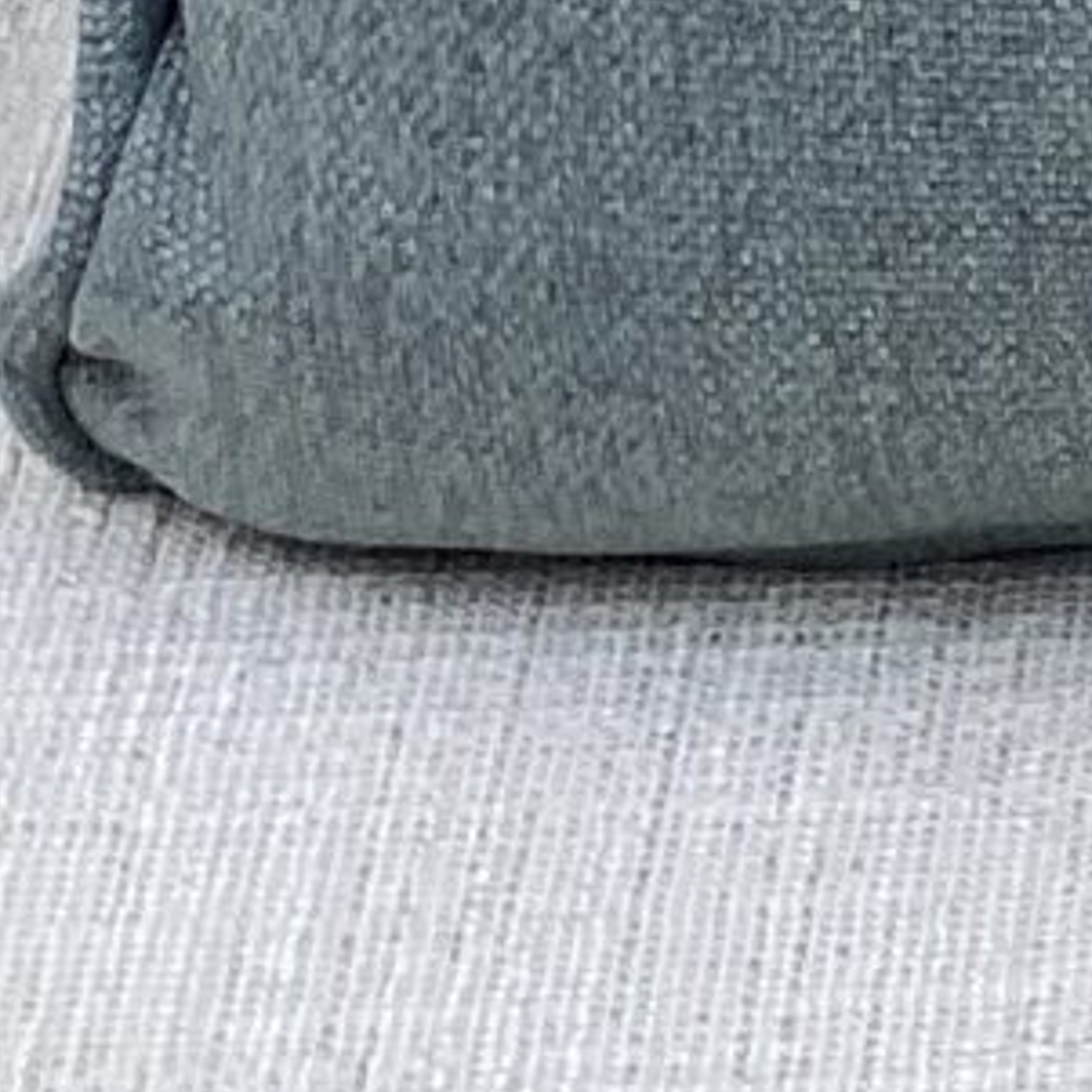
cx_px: 2957
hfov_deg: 4.4
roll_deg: -1.2
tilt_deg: -16.7
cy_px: -1701
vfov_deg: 4.4
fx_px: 13955
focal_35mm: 391
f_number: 2
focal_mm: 6
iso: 20
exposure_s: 1/335
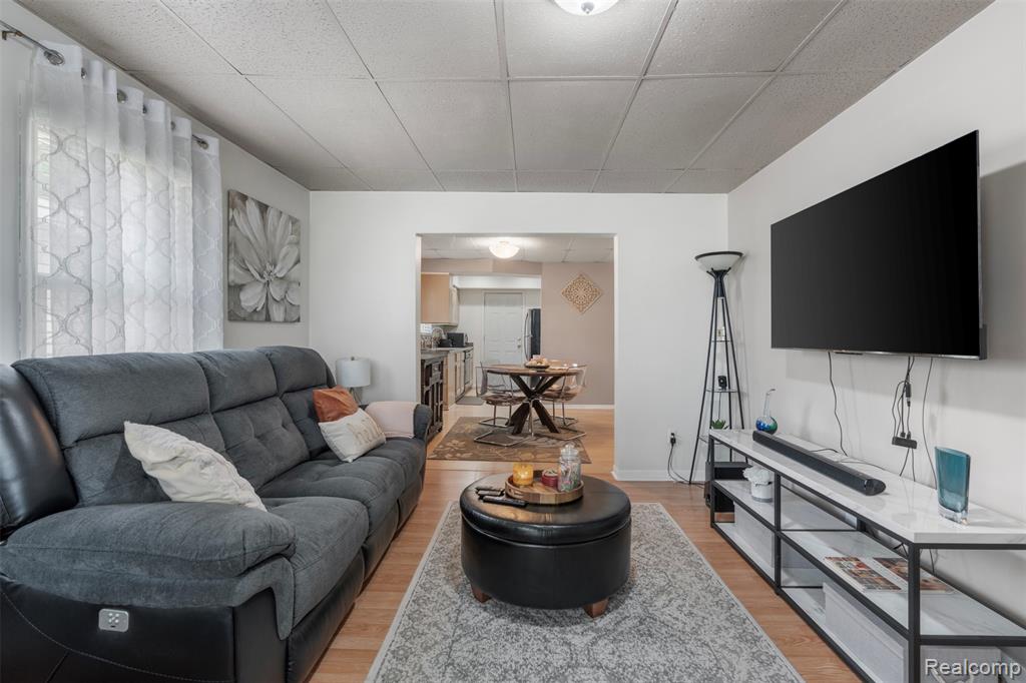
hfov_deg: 96.8
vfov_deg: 73.7
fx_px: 456
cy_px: 342
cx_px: 513
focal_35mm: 16
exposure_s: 1/4
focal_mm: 16
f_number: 8
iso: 400
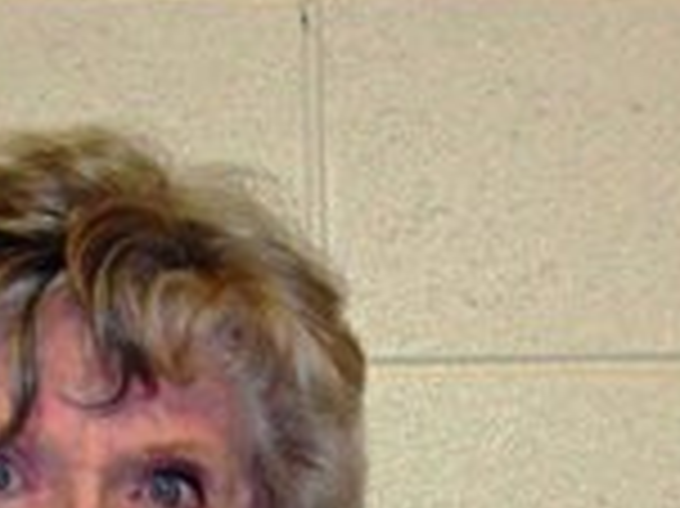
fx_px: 2218
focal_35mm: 113
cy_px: 706
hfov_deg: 17.3
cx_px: 513
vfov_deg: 12.6
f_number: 3.5
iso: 50
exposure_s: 1/60.1
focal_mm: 6.3
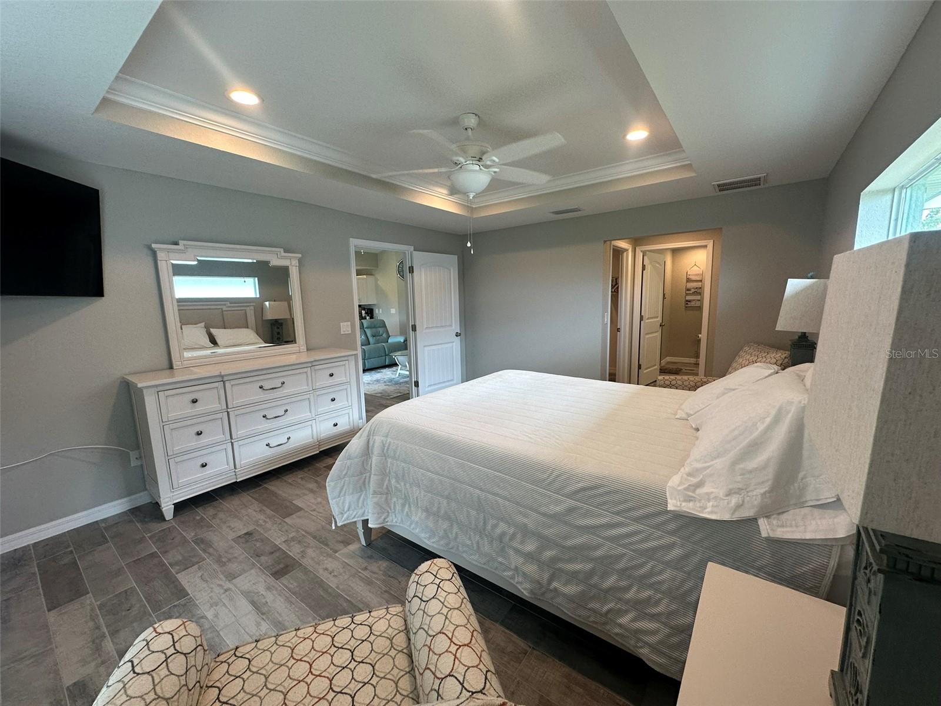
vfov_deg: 85.7
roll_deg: +0.6
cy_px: 353
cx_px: 470
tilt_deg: -7.3
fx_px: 381
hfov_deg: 102.1
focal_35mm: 14
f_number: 2.2
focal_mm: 2.22
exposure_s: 1/120
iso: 125
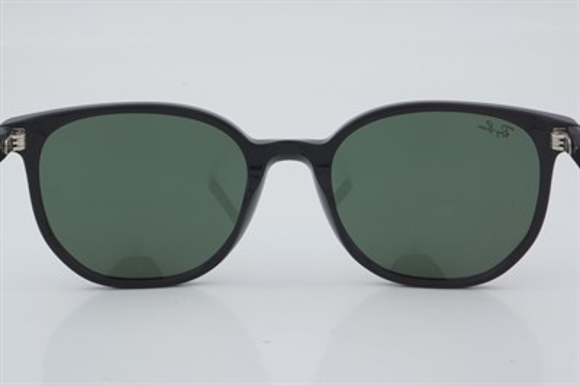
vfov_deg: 16.5
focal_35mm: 82
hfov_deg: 24.6
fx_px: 1328
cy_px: 193
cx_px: 290
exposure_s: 1/4
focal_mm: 55
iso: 100
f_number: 29
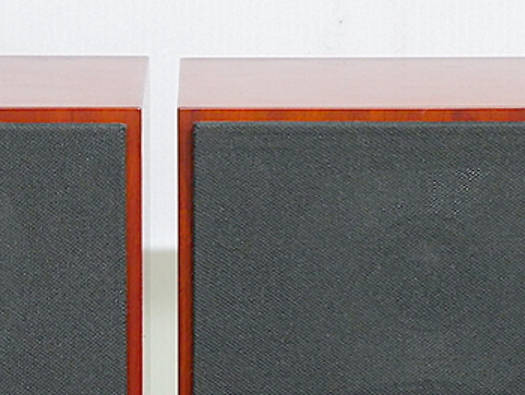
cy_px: 464
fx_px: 5949
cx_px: 164
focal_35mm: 392
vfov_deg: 3.8
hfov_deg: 5.1
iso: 200
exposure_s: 1/4
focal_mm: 25.6
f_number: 5.4
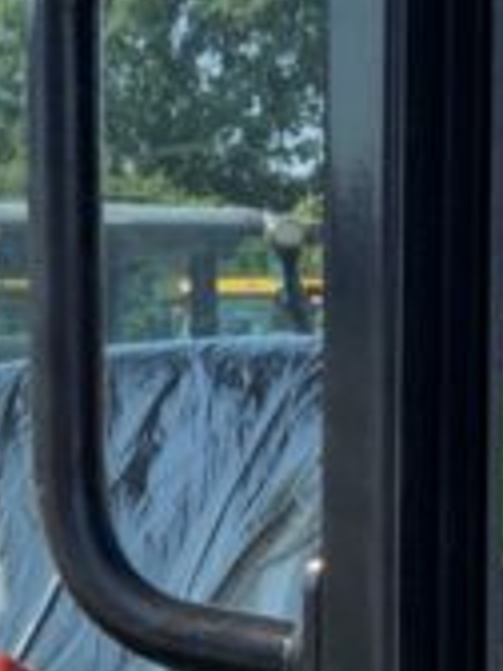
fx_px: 3429
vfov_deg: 10.8
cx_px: 76
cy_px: 959
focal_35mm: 177
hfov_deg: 8.4
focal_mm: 3
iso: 16
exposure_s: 1/469
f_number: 1.8
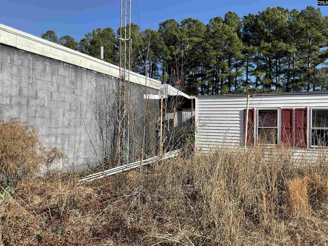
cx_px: 164
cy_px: 123
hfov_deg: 61.7
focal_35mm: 29
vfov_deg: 48.2
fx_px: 275
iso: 16
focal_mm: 3
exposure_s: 1/1675
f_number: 1.8
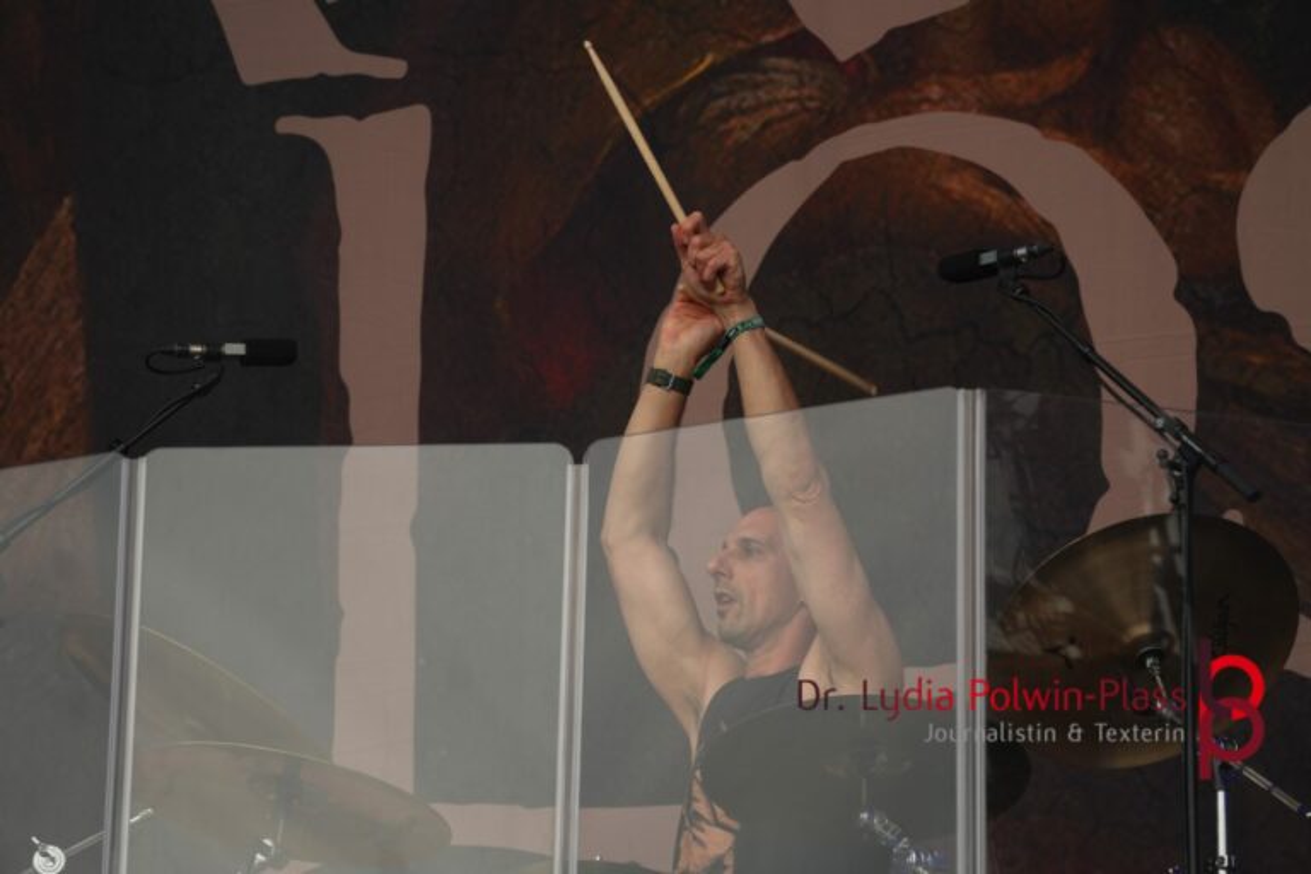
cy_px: 437
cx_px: 656
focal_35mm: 220
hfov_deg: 9.3
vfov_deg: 6.2
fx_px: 8029
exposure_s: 1/250
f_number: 5.6
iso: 400
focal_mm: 147
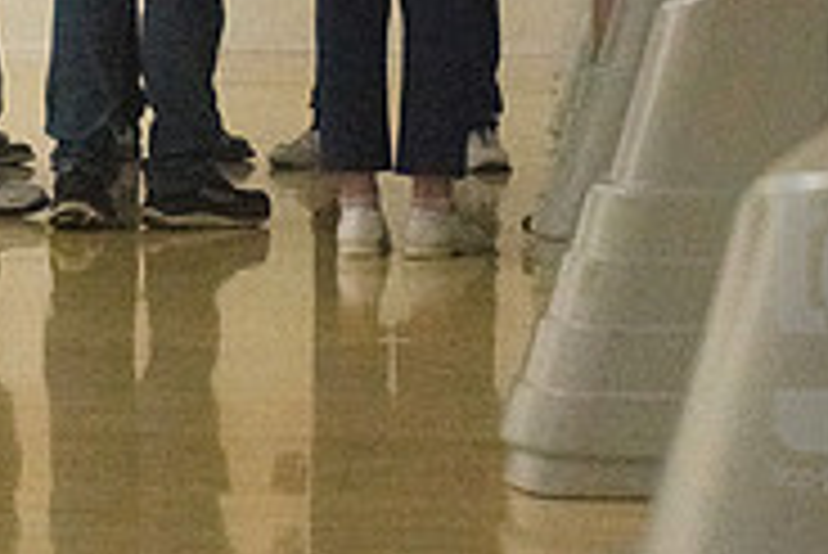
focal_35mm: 221
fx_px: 5087
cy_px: -300
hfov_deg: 9.3
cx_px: 274
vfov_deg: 6.1
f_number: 5.6
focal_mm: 70
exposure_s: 1/800
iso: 10000
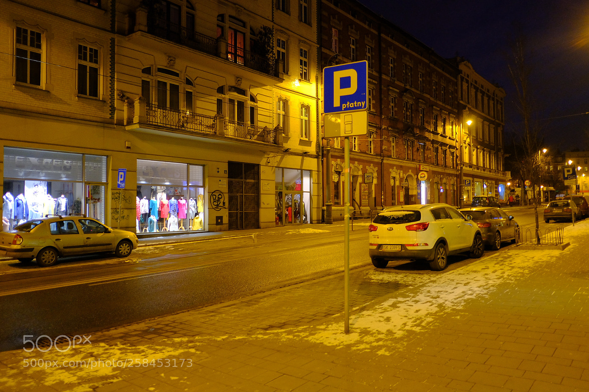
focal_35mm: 27
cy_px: 196
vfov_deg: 47.9
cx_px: 294
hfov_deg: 67.4
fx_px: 441
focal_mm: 18
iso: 1250
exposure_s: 1/30
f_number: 2
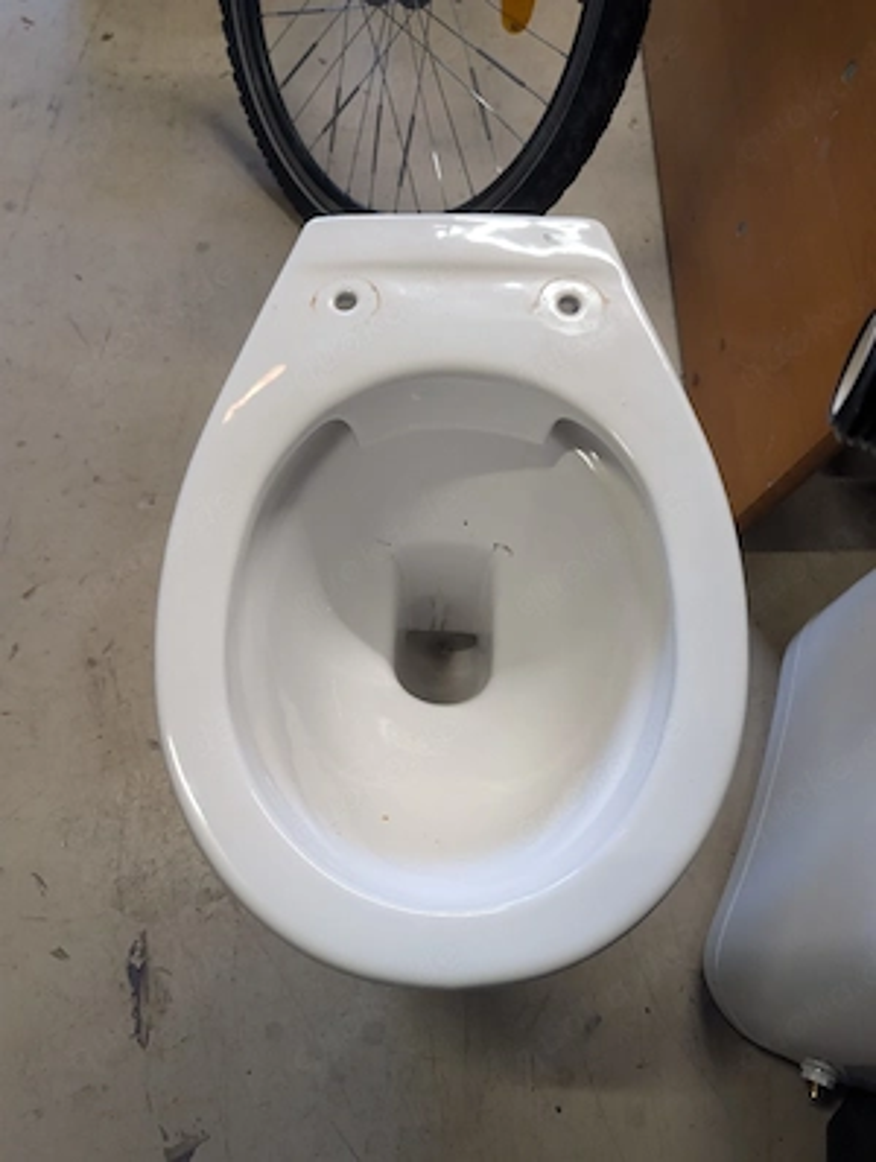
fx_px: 807
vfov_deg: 71.5
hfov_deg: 57.0
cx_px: 438
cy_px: 581
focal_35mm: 24
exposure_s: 1/101
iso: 516
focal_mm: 6.9
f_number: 1.68
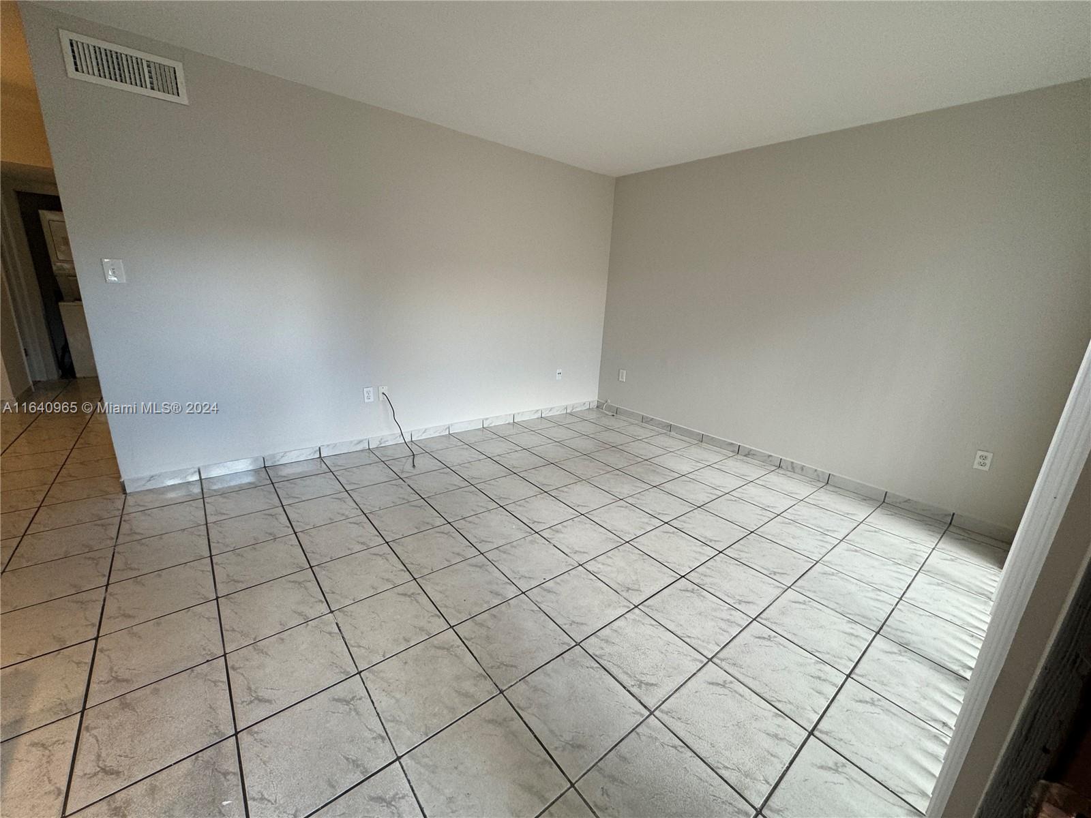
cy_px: 409
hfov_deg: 102.1
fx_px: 441
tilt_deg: -15.3
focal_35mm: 14
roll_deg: -4.4
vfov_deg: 85.7
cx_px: 546
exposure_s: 1/120
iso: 100
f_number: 2.2
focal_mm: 2.22
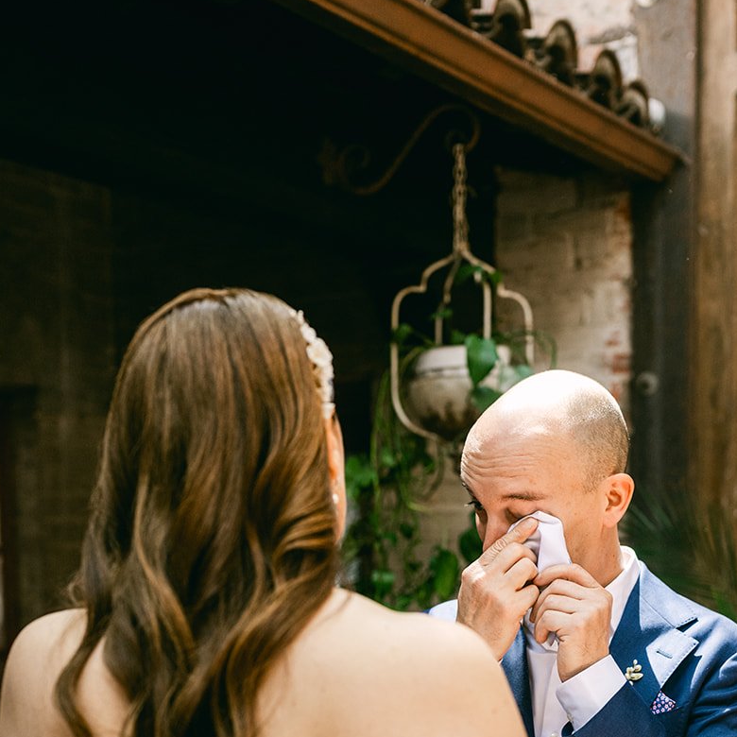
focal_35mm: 61
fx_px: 1469
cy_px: 721
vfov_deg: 26.8
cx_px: 398
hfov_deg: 28.1
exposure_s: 1/250
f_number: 2.2
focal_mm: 35
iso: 800
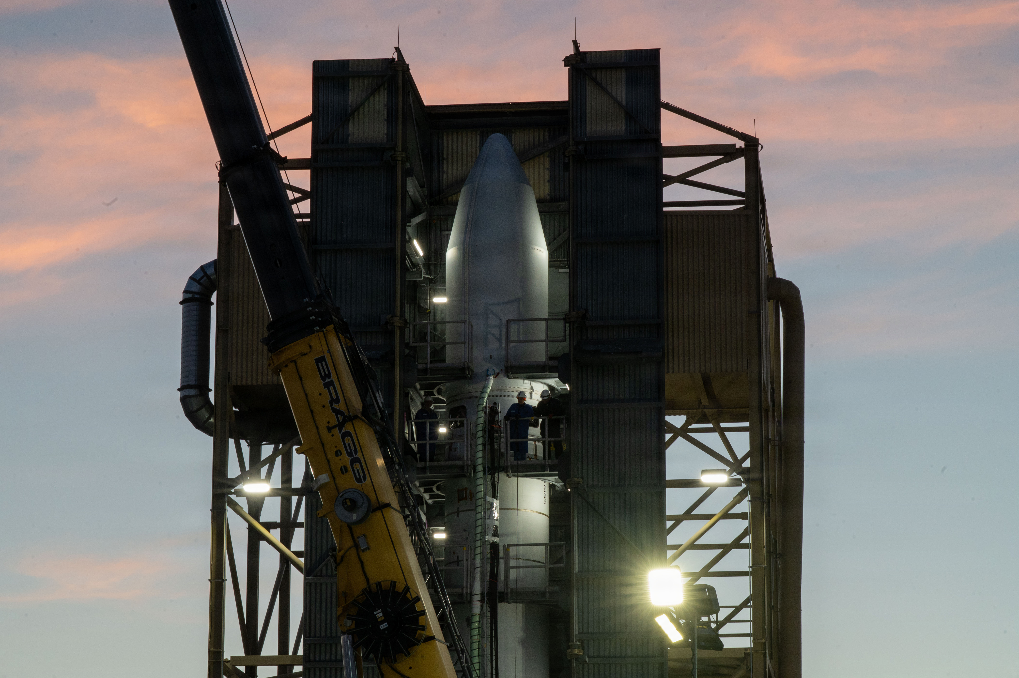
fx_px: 3253
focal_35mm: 115
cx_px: 510
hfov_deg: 17.8
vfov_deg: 11.9
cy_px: 339
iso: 1250
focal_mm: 115
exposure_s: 1/30
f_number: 22
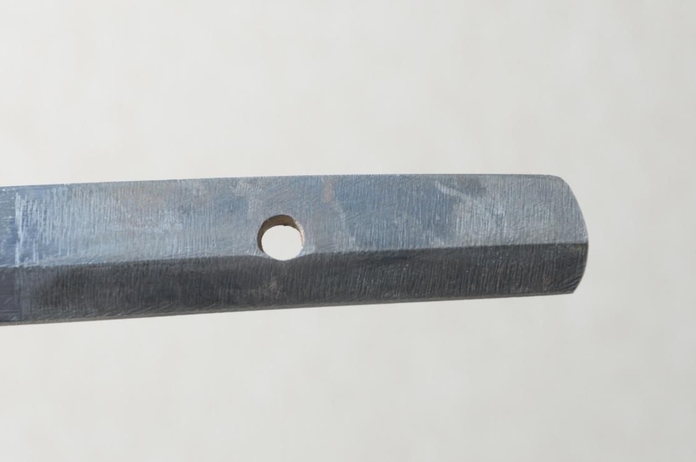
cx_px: 312
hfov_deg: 8.1
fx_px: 4918
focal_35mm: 255
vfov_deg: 5.4
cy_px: 220
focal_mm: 135
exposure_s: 1/1.6
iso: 400
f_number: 11
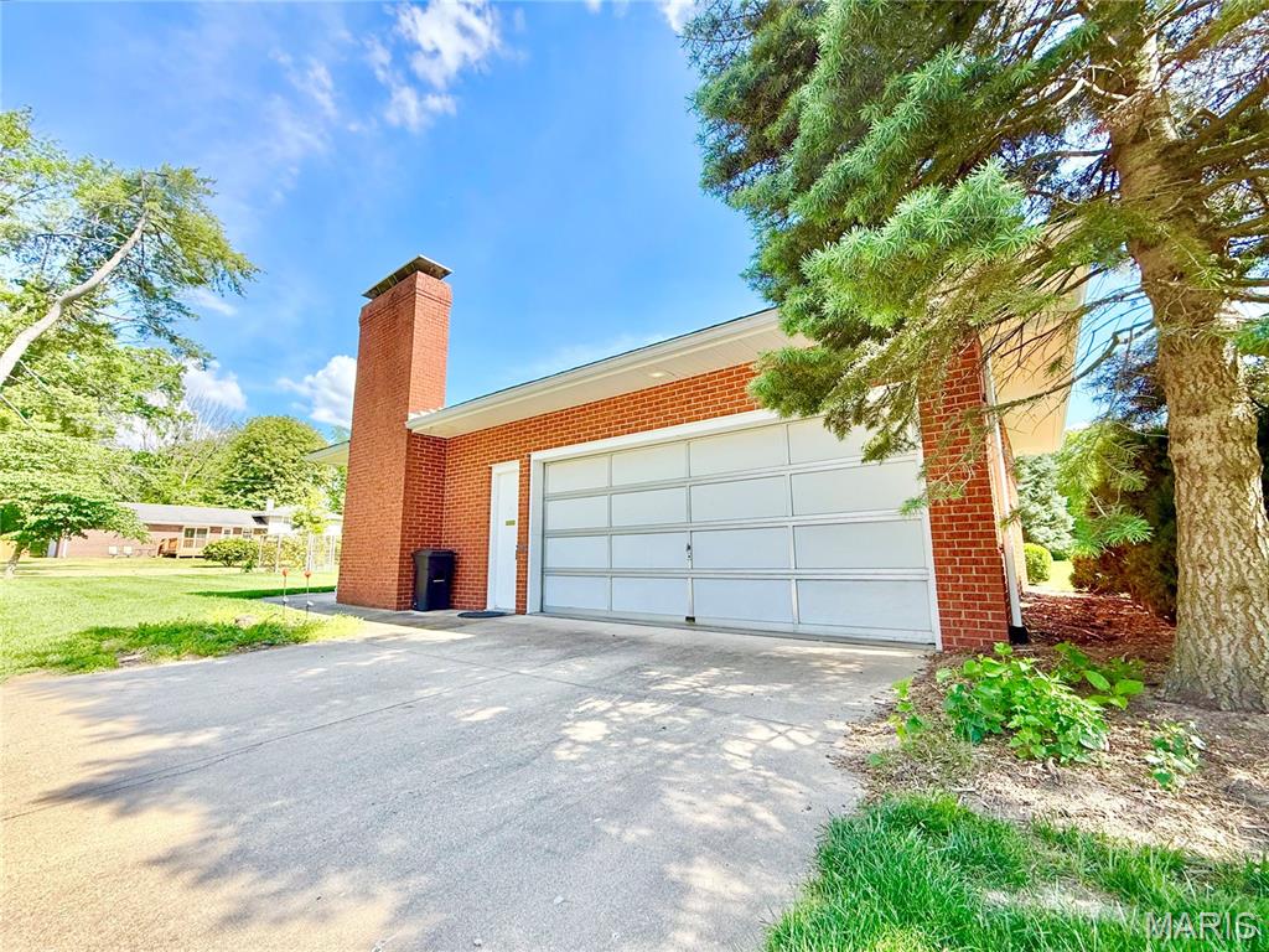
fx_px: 513
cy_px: 476
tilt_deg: +10.6
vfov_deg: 85.7
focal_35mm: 14
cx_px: 634
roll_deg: -0.7
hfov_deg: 102.1
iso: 64
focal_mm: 2.22
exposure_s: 1/742
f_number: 2.2
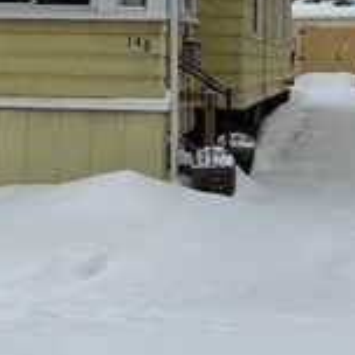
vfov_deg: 17.0
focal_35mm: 101
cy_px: 32
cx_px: 75
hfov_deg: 17.1
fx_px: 1172
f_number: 1.6
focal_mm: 5.96
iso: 50
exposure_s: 1/1799
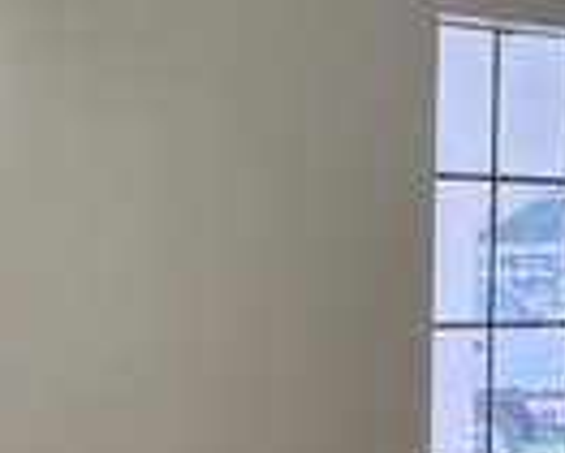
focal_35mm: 114
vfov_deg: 13.4
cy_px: 453
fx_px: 1908
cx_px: 364
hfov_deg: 16.8
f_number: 1.8
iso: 64
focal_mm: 5.4
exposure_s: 1/120
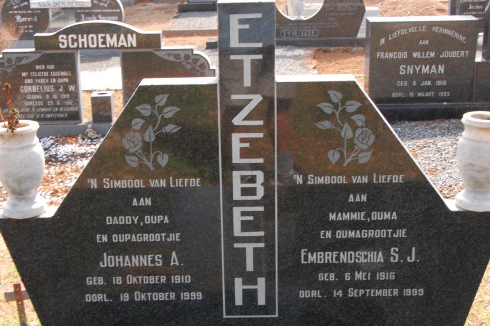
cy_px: 163
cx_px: 245
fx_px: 938
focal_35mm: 69
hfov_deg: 29.3
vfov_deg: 19.7
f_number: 18
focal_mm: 46
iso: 640
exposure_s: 1/30
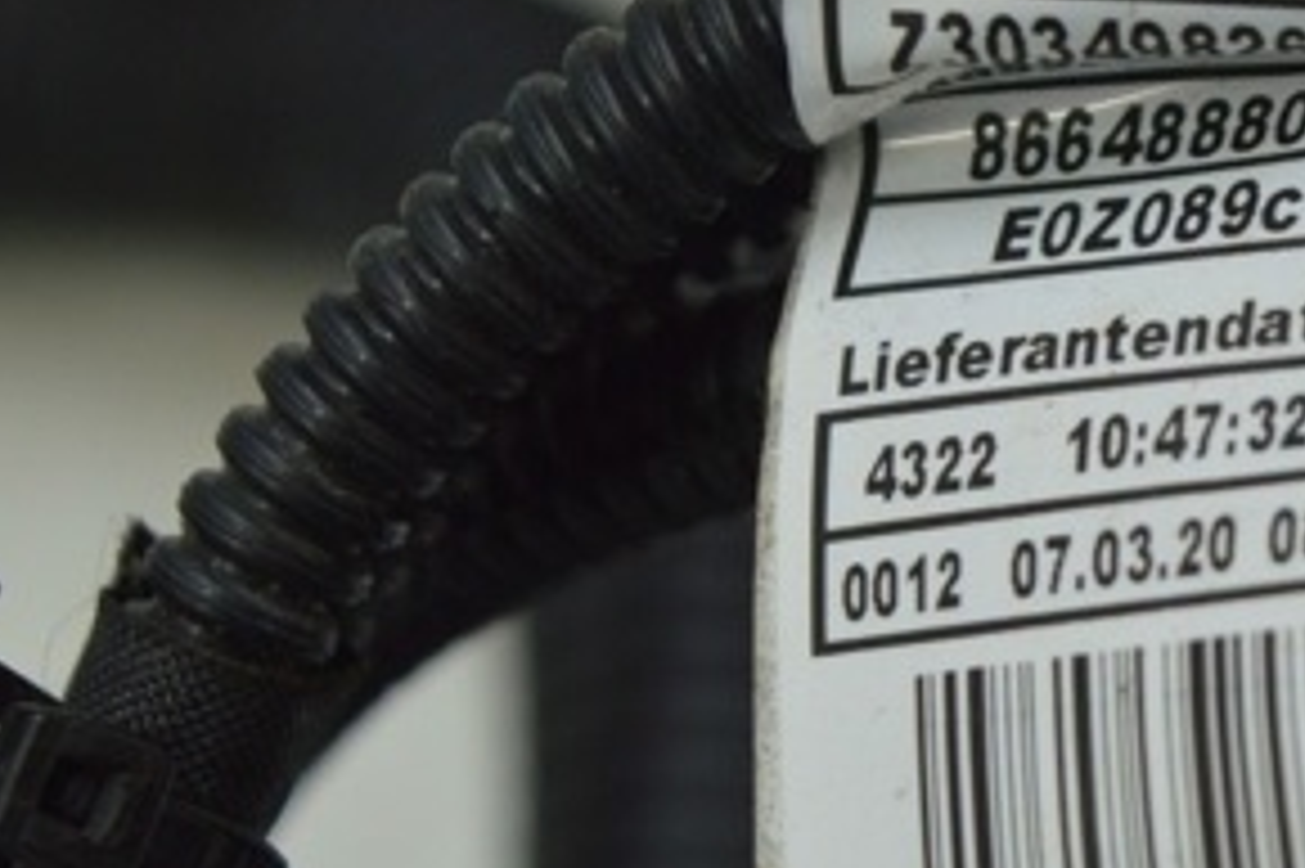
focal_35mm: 182
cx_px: 1116
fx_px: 6597
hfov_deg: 11.2
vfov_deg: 7.5
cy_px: 425
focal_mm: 55
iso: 400
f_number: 5.6
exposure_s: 1/40
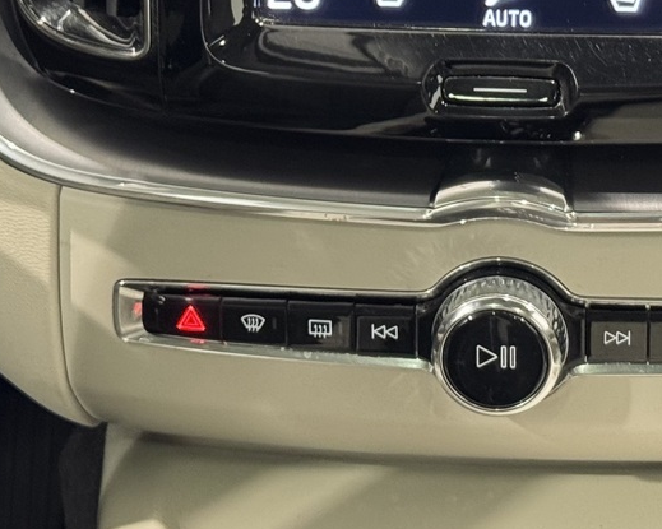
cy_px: -141
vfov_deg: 11.6
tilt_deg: -21.4
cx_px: 588
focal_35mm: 130
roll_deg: +0.3
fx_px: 2547
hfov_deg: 14.7
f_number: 1.78
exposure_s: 1/33
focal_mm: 6.76
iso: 400
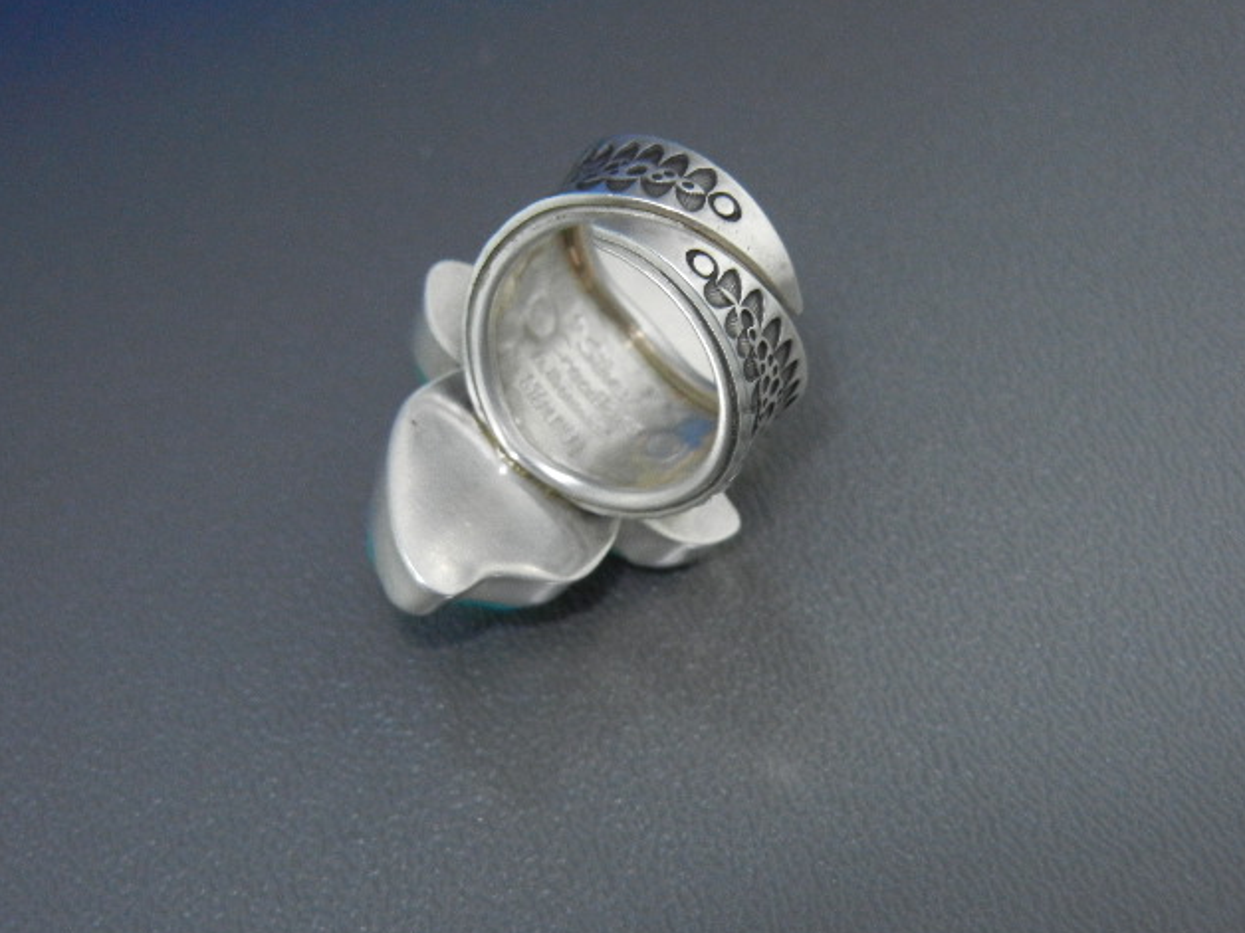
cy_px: 467
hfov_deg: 36.2
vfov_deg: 27.5
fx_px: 1906
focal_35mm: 53
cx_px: 630
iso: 646
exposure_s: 1/30
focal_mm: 9.3
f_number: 7.8
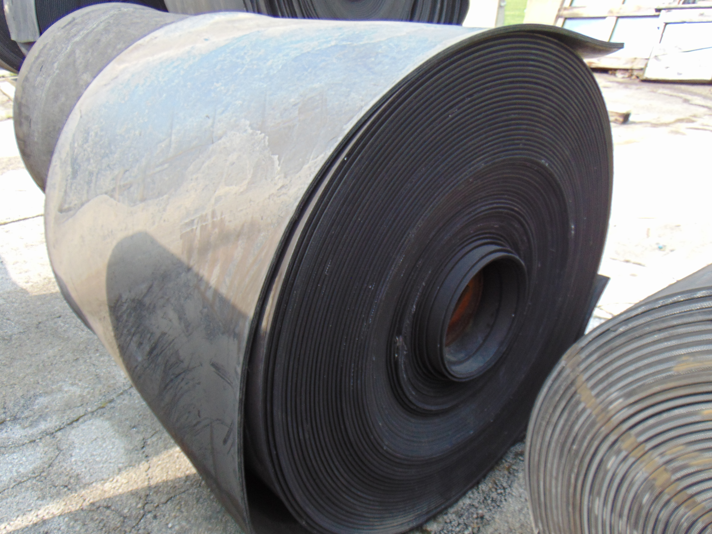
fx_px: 576
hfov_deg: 63.4
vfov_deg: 49.7
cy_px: 293
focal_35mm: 28
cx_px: 345
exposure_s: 1/320
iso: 80
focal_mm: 4.5
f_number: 3
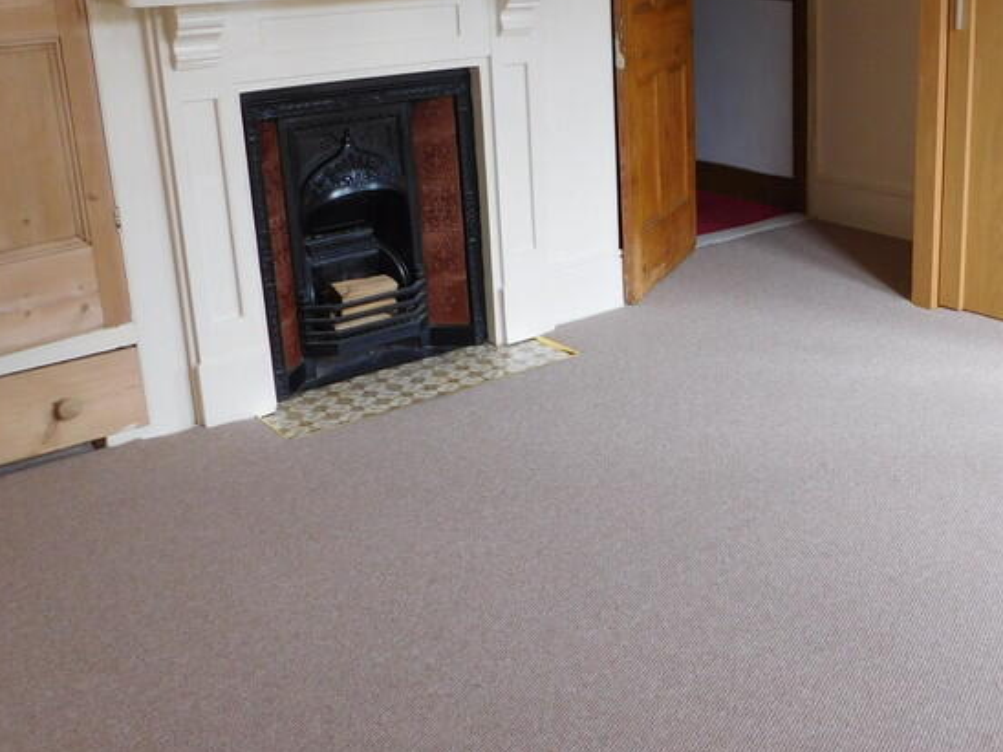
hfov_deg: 42.6
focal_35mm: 43
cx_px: 745
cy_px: 263
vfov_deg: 33.4
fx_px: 1246
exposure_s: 1/60
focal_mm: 4
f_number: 3
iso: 125
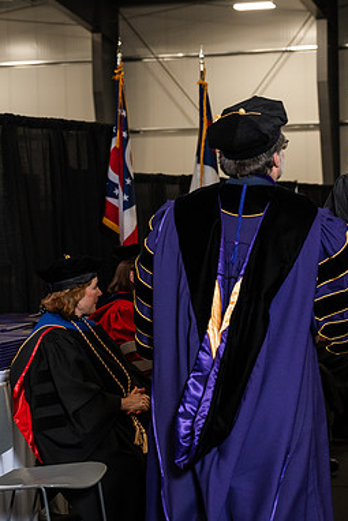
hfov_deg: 15.5
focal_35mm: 88
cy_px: 258
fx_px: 1275
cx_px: 272
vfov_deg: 23.1
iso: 1250
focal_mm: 58
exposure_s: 1/200
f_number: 4.5
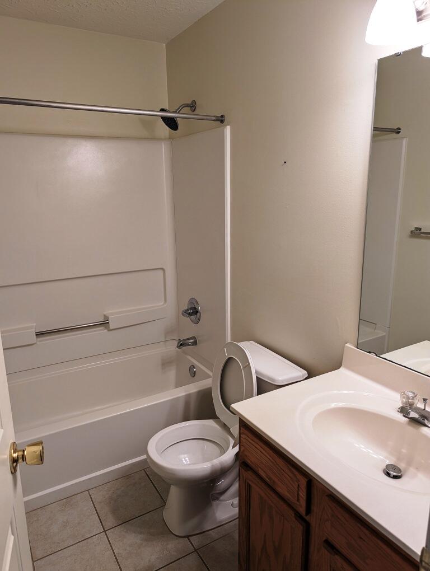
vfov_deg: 71.5
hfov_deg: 56.9
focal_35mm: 24
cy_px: 286
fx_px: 397
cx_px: 215
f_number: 1.68
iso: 34
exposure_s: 1/40
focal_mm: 6.9
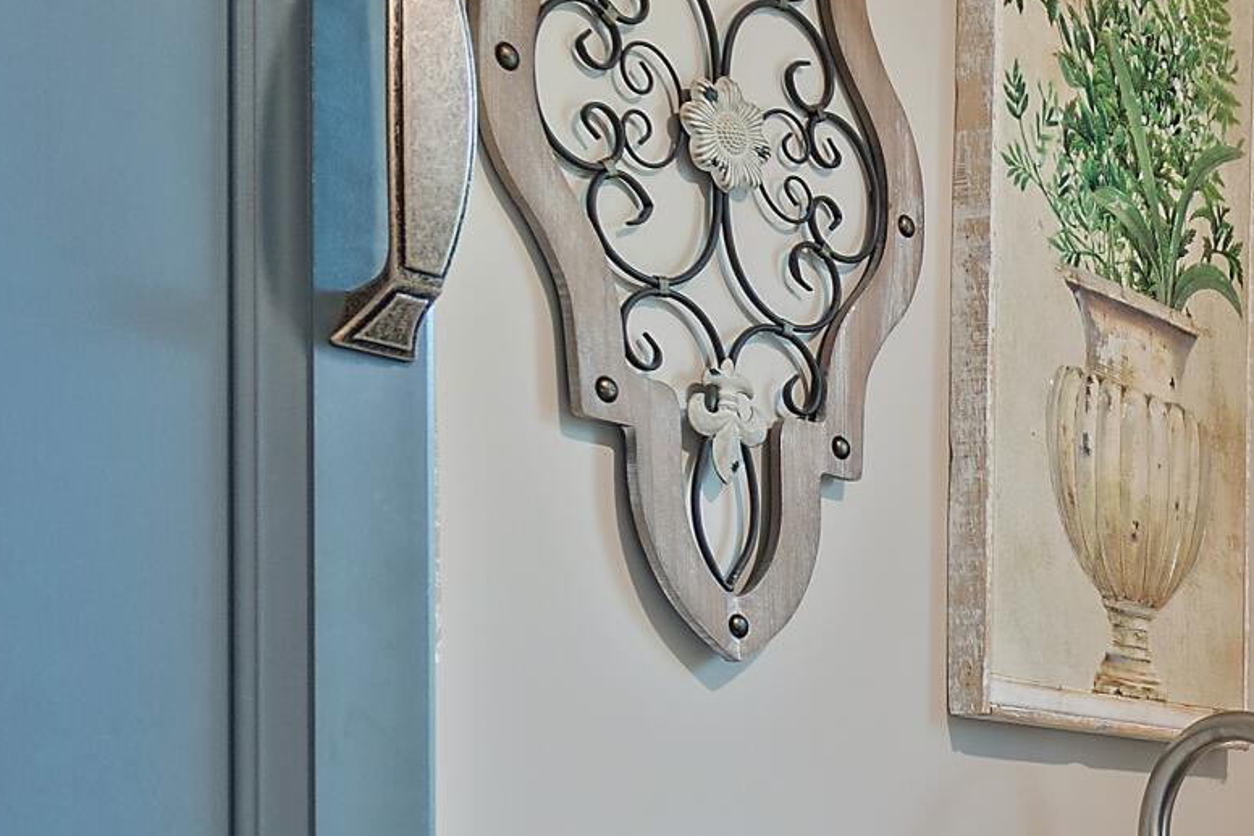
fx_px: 2020
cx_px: 1993
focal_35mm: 58
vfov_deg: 22.5
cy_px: 831
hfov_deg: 24.5
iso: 100
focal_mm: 10
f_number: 4.5
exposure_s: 1/2.5
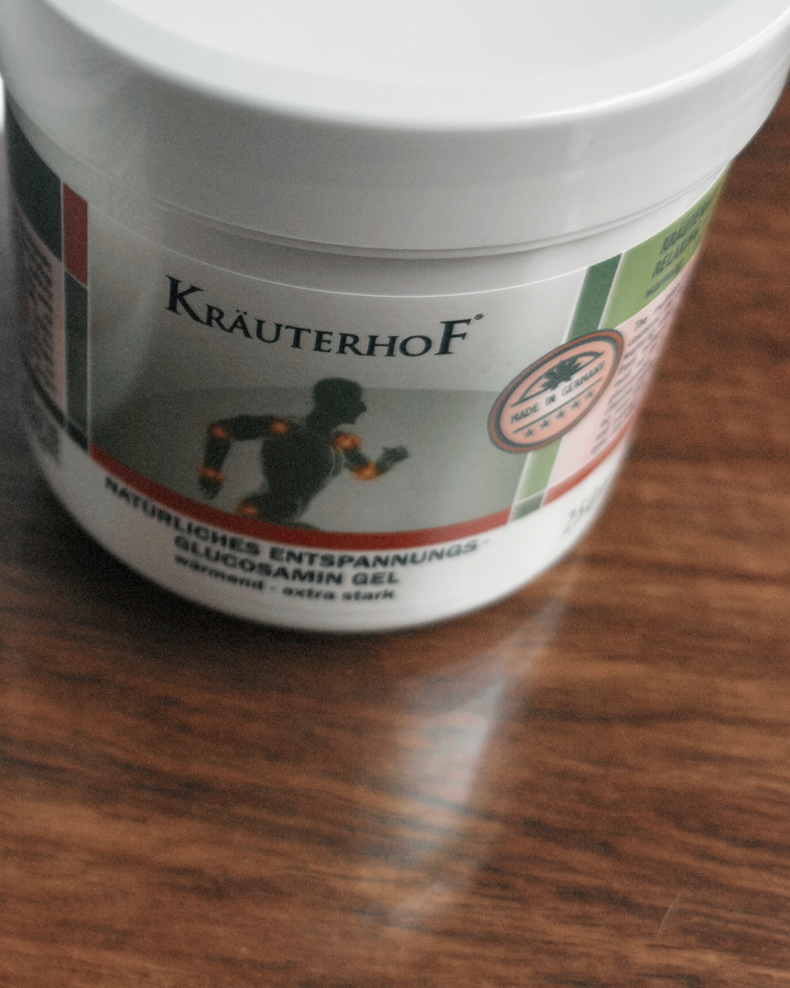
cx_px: -24
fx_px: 1578
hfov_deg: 26.4
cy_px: 394
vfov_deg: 34.6
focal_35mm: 54
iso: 125
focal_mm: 6.98
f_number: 2
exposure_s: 1/100
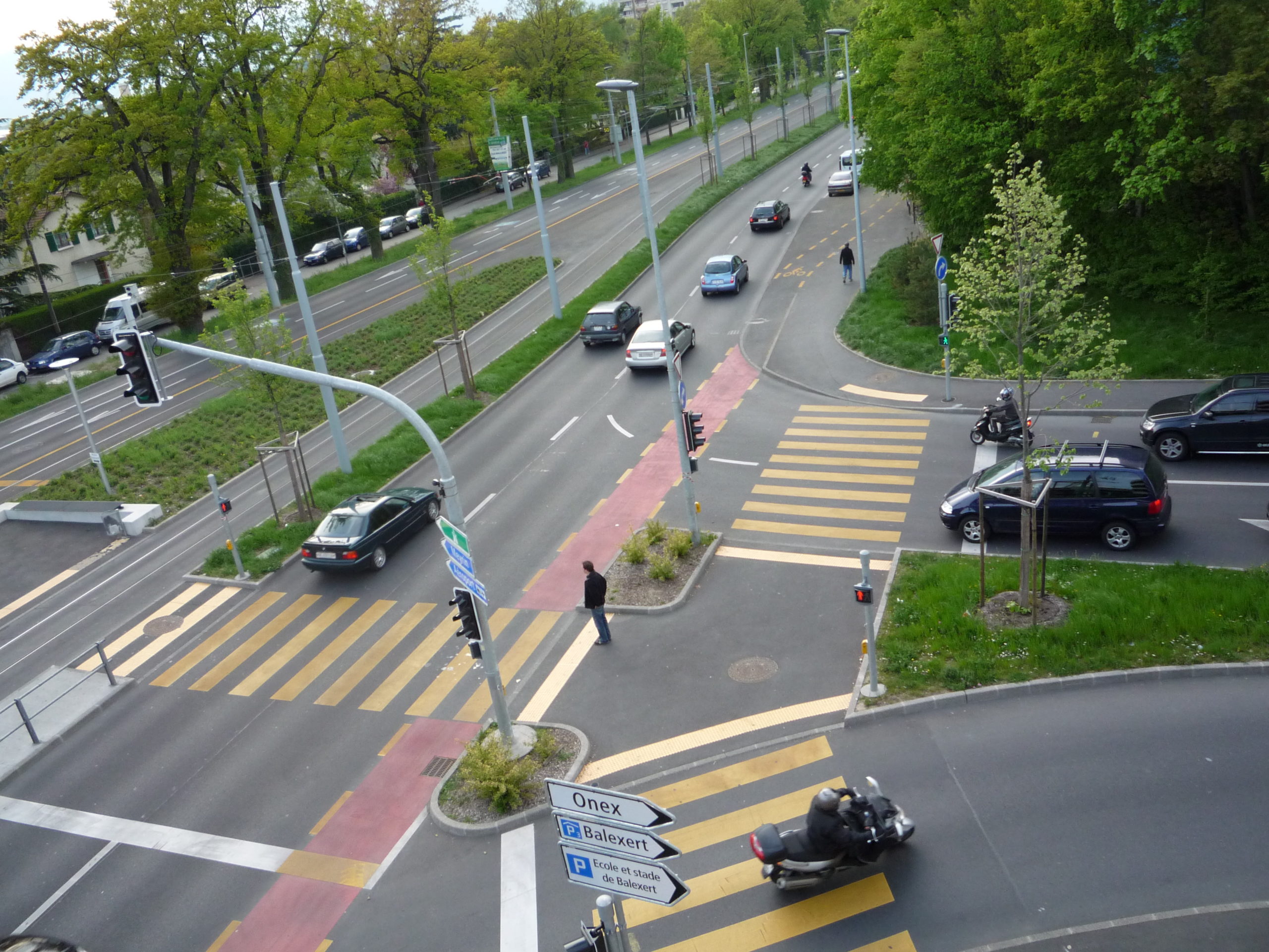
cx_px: 634
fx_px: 1100
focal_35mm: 30
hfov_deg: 60.0
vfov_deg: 46.8
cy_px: 476
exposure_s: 1/200
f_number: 3.3
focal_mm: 5.2
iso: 200
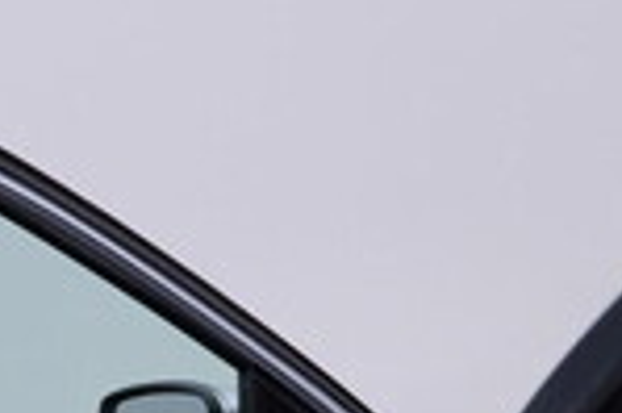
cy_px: 590
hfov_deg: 14.7
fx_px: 2295
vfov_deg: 10.0
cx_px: -192
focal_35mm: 133
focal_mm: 24
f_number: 4.5
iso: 125
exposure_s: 1/100
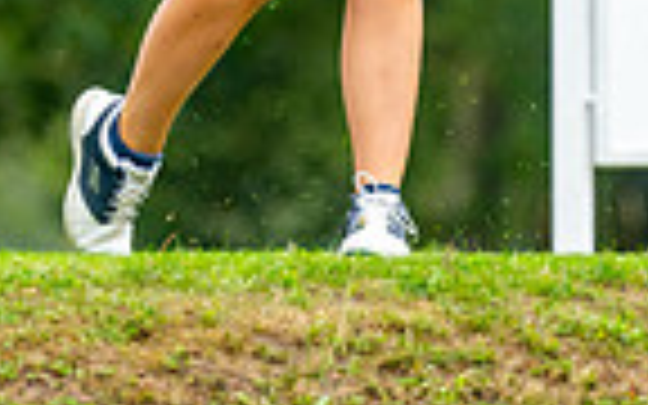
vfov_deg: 1.1
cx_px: 306
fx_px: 21828
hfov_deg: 1.7
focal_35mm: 1236
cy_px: -412
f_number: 4.5
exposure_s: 1/1000
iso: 400
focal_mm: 300
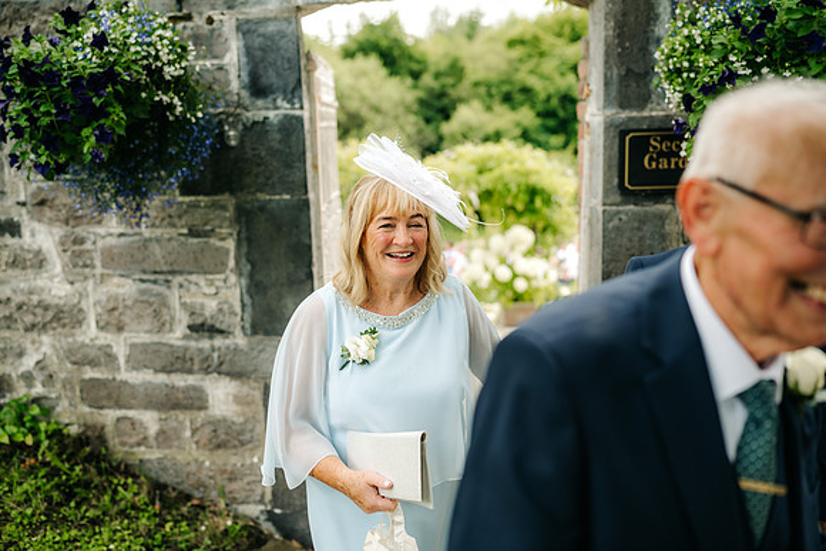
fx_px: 803
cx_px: 413
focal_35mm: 35
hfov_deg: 54.4
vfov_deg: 37.9
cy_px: 276
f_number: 2
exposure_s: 1/500
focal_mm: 35
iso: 100
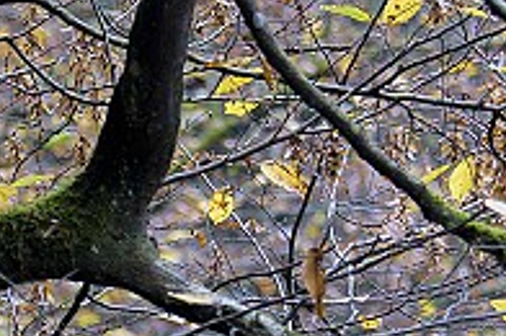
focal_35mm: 707
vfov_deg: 1.9
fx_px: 9921
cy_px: 371
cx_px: -90
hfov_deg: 2.9
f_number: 5.6
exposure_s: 1/6
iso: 100
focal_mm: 135
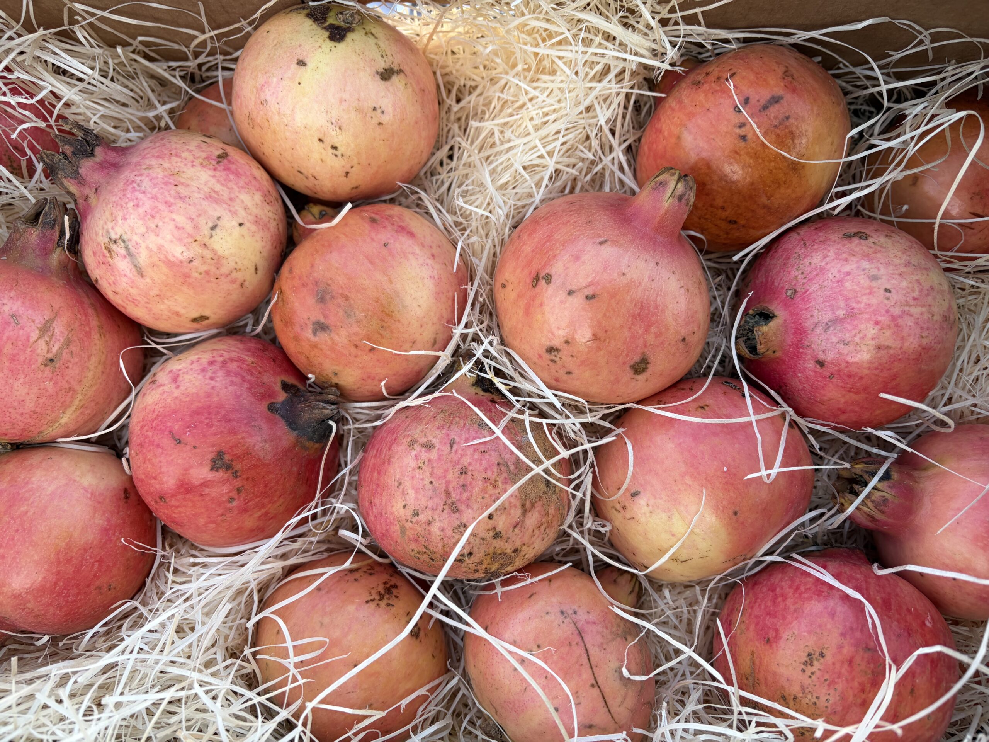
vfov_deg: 53.1
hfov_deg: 67.3
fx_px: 743
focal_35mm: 26
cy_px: 371
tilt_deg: -80.2
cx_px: 494
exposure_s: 1/286
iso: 50
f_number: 1.6
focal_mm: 5.96
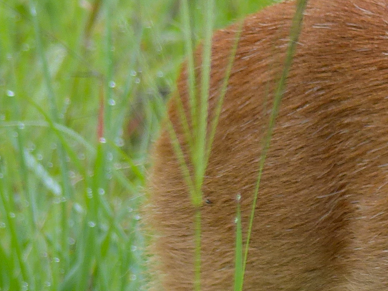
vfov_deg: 0.8
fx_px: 21823
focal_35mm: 1947
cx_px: 482
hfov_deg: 1.0
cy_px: 235
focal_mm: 91.5
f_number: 2.8
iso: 100
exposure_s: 1/320
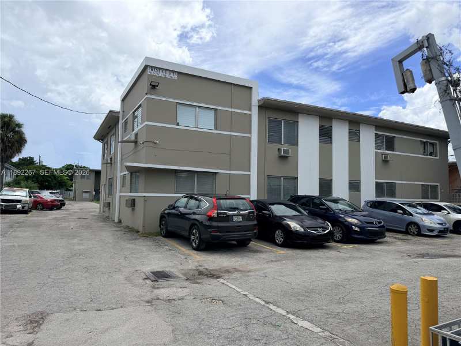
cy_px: 173
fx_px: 320
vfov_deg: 56.8
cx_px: 230
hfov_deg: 71.6
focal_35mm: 24
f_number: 1.78
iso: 80
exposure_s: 1/7353
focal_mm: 6.76
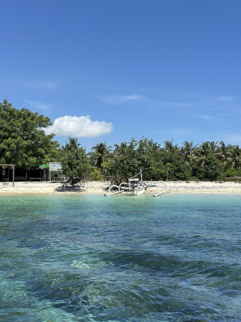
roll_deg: -1.3
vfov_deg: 39.7
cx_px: 120
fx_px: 446
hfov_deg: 30.3
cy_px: 161
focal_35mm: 48
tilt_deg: +1.9
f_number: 1.78
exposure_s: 1/7634
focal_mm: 6.86
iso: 80
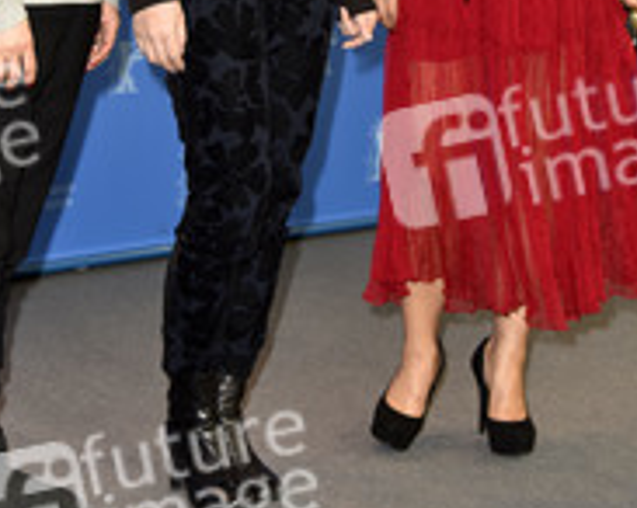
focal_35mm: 113
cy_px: -28
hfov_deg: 17.0
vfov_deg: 13.4
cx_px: 240
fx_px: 2128
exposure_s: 1/125
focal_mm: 55
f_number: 5.6
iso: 500
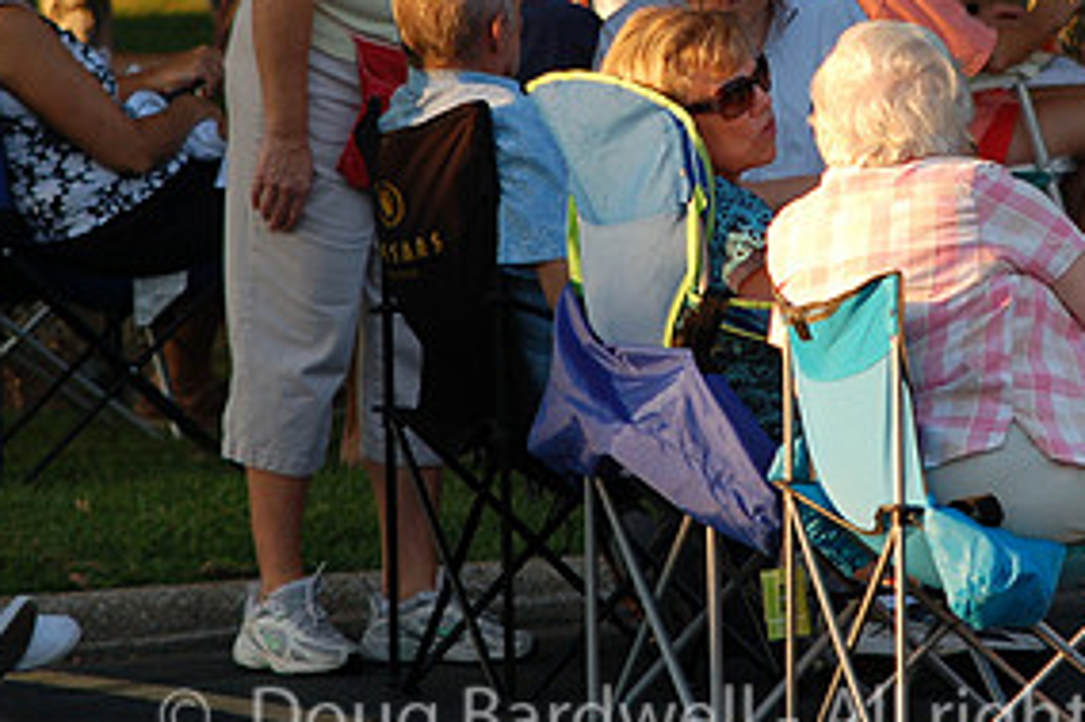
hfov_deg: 5.0
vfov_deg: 3.3
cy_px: 107
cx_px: 810
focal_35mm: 414
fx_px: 12470
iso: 200
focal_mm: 135
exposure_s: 1/160
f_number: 4.5
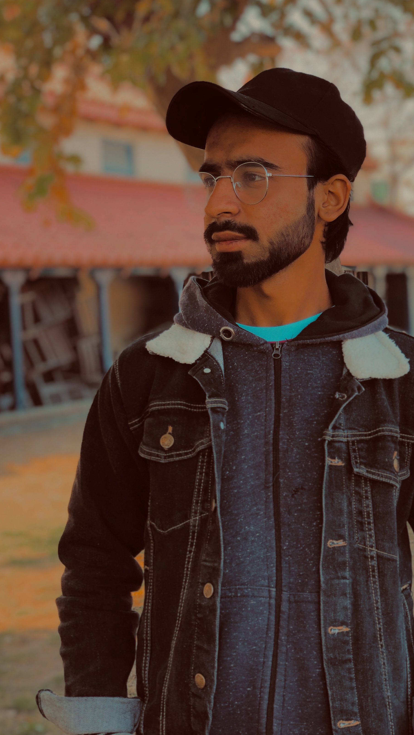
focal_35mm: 71
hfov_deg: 17.0
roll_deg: +1.9
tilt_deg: -3.9
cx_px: 271
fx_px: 1385
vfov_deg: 29.7
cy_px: 372
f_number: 2.4
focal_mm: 6
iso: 16
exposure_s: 1/60
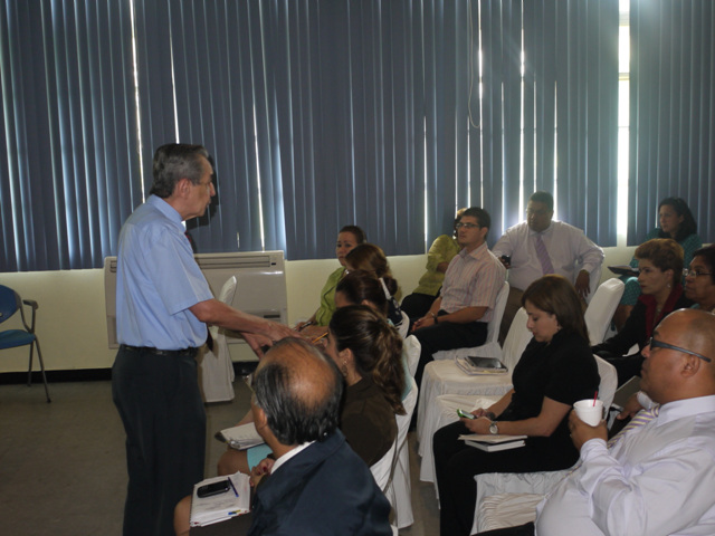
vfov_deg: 31.5
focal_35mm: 46
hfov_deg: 41.2
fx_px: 950
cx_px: 358
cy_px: 268
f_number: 4.7
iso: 400
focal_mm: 23
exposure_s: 1/30
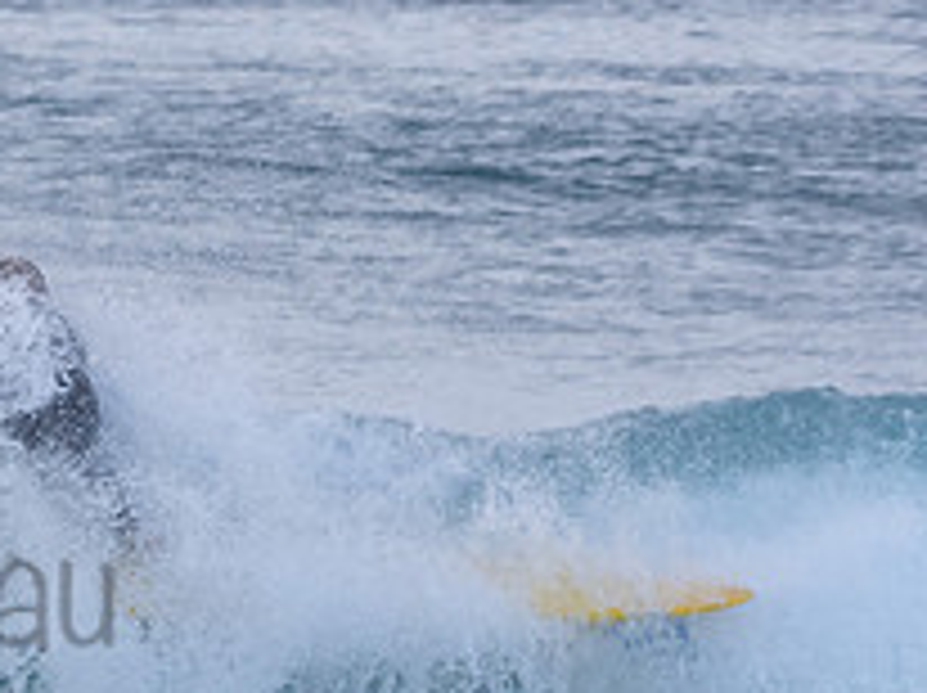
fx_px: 26106
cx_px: -360
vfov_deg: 1.5
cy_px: 542
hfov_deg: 2.0
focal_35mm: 976
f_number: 5.6
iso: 1250
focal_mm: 240
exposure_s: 1/1250
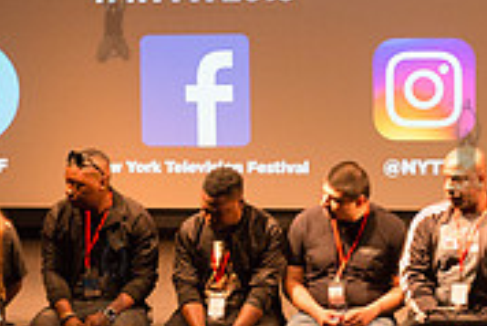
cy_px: 278
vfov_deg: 7.7
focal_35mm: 179
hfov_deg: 11.4
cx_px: 112
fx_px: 2423
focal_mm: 55
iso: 2500
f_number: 4
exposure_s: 1/50
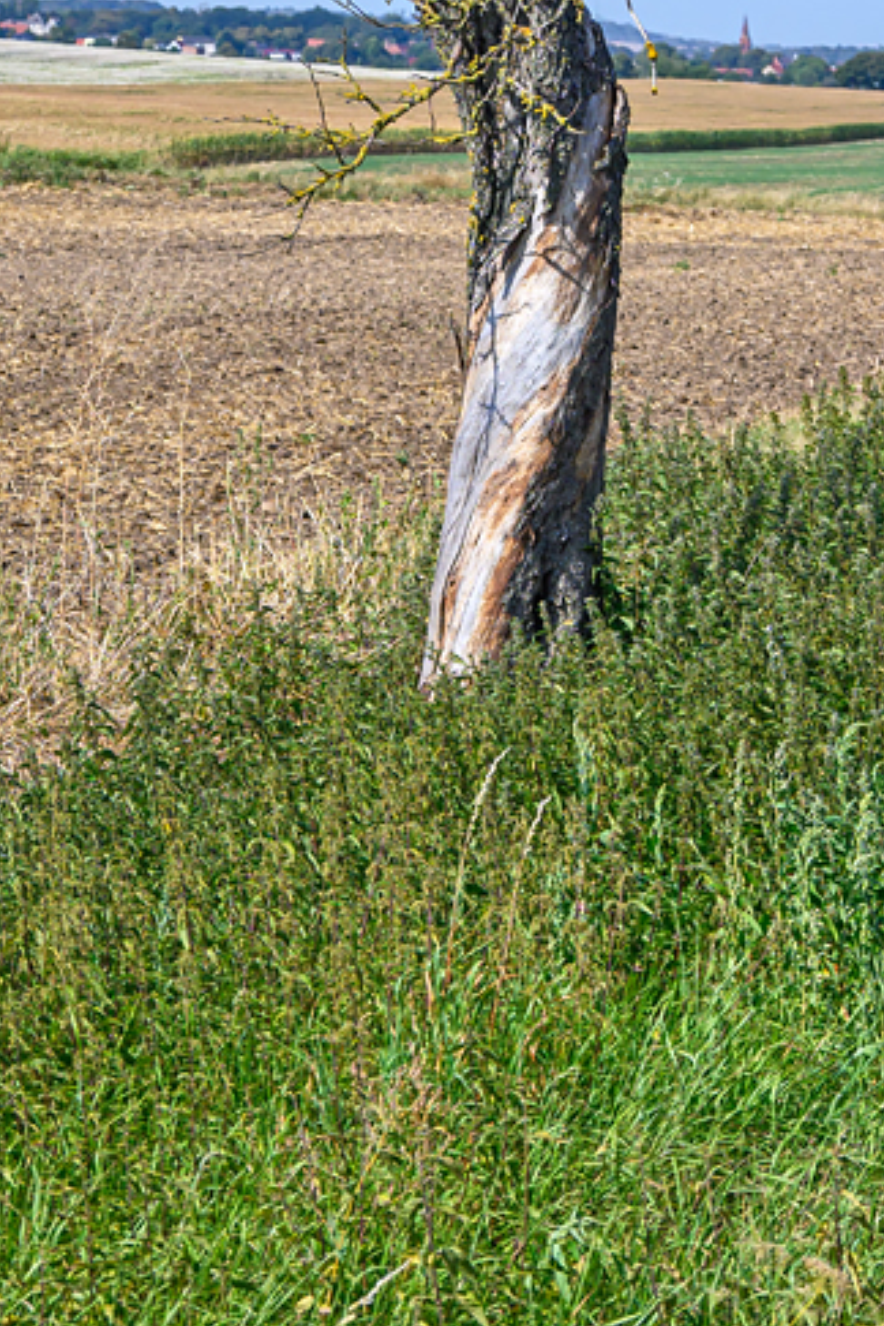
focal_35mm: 148
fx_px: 5451
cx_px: 544
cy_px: -14
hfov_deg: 9.3
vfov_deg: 13.7
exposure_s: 1/1500
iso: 200
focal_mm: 48
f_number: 6
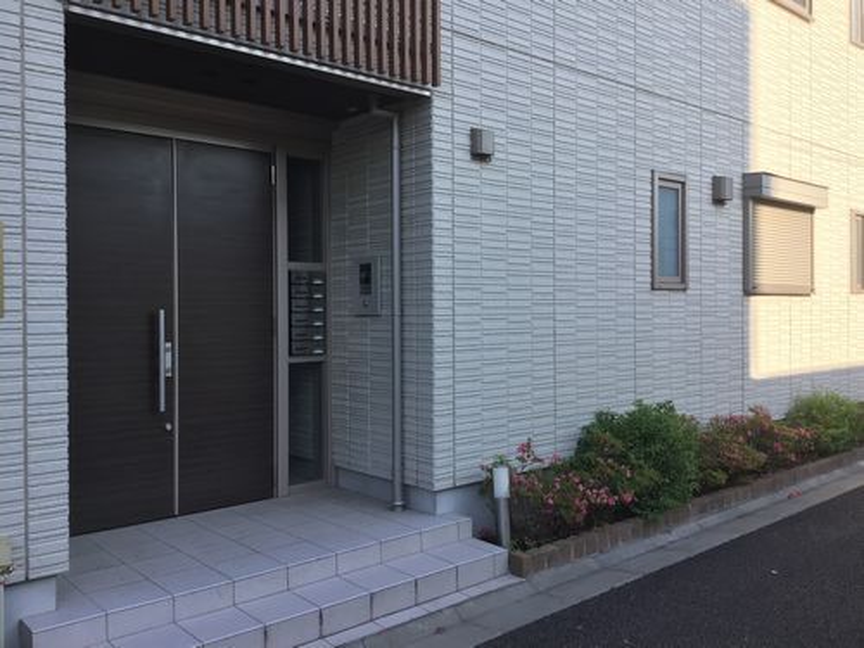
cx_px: 432
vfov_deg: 45.4
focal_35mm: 31
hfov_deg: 58.4
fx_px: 774
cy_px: 324
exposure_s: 1/246
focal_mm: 3.3
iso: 25
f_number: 2.4
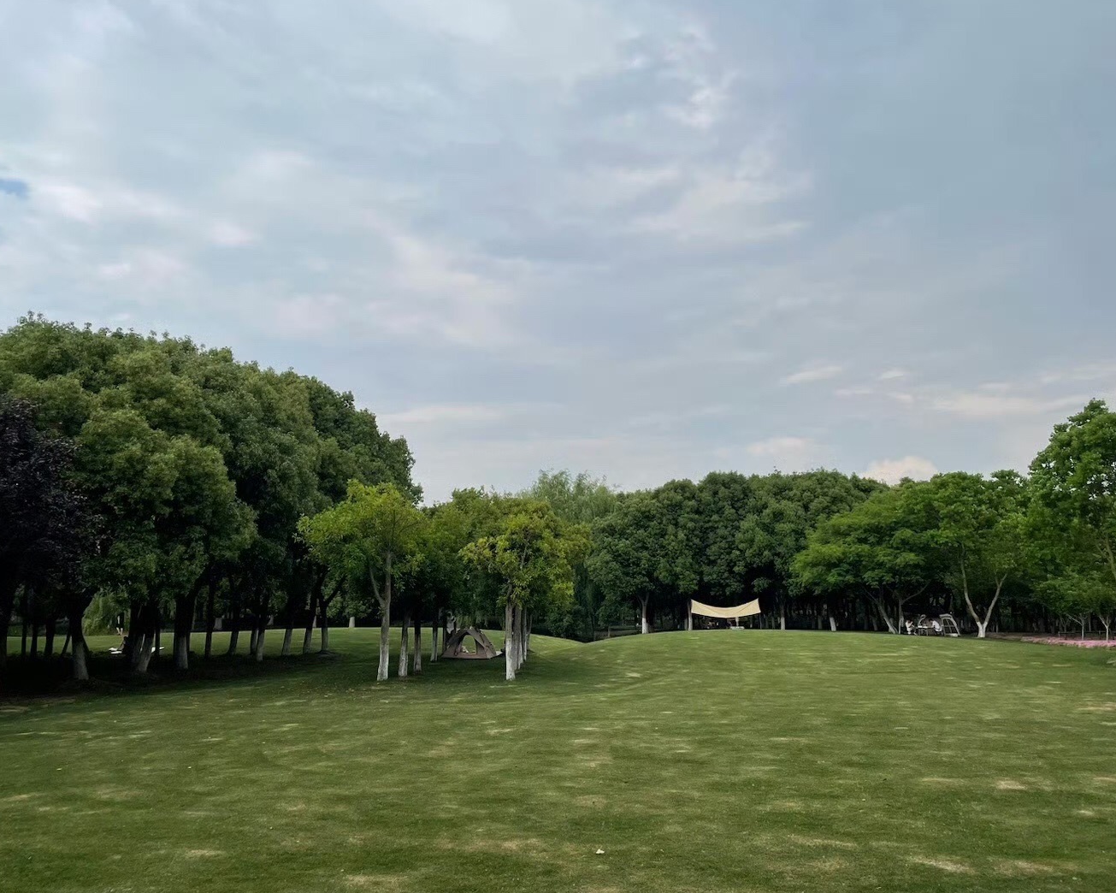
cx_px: 527
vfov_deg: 51.5
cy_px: 439
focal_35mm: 28
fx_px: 925
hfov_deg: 62.2
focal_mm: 4.2
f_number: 1.6
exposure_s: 1/3509
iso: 32
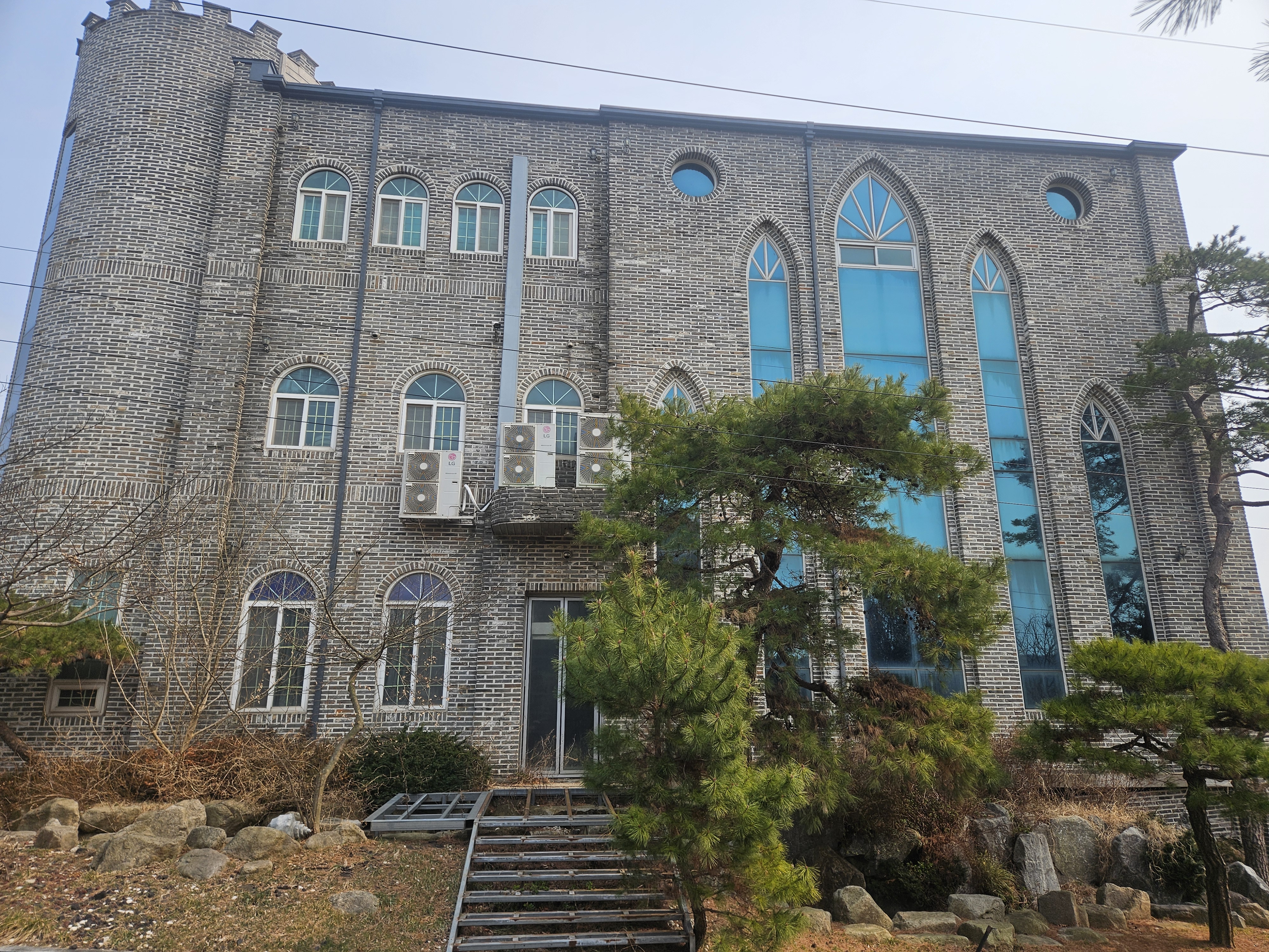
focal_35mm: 23
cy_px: 476
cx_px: 634
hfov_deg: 73.9
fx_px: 843
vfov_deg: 58.9
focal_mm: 5.4
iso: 25
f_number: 1.8
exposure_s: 1/1761
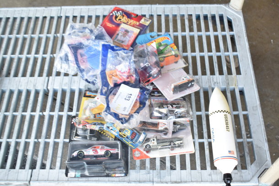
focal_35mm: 44
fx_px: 337
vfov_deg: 30.9
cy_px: 93
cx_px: 140
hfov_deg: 45.0
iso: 320
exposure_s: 1/50
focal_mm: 29
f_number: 4.2
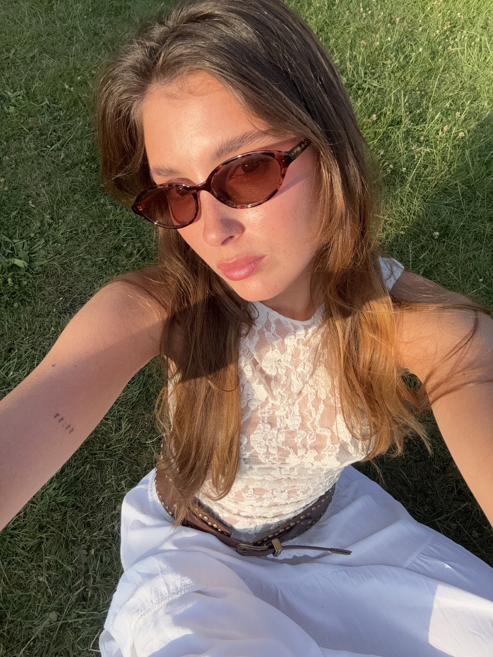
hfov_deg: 58.9
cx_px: 246
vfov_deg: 73.9
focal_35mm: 23
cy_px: 328
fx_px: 437
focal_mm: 2.69
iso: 25
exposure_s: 1/981
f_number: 1.9
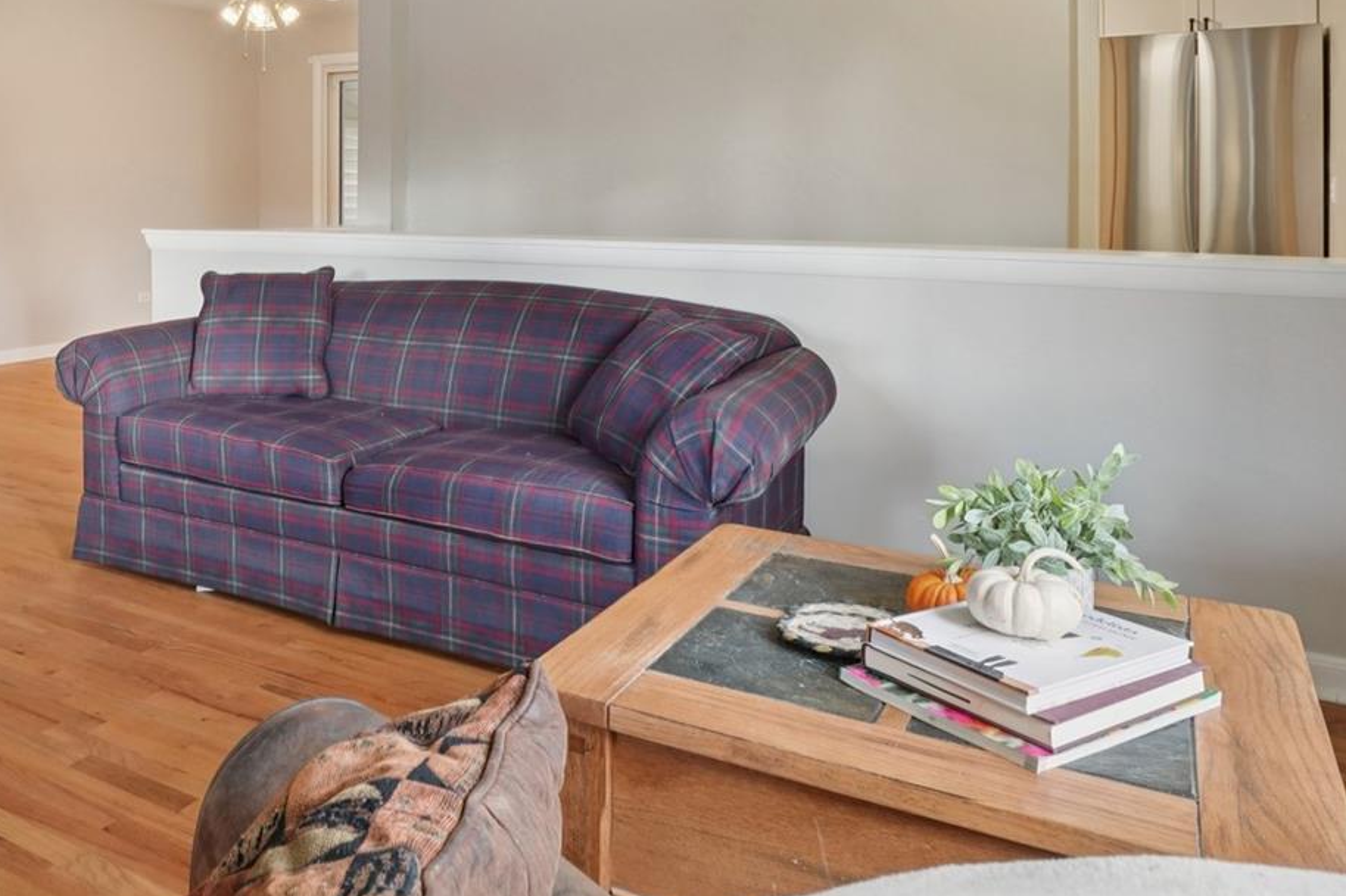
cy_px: 188
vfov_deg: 43.2
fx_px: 1079
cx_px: 346
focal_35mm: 29
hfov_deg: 60.6
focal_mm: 11
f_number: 8
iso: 800
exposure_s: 1/15
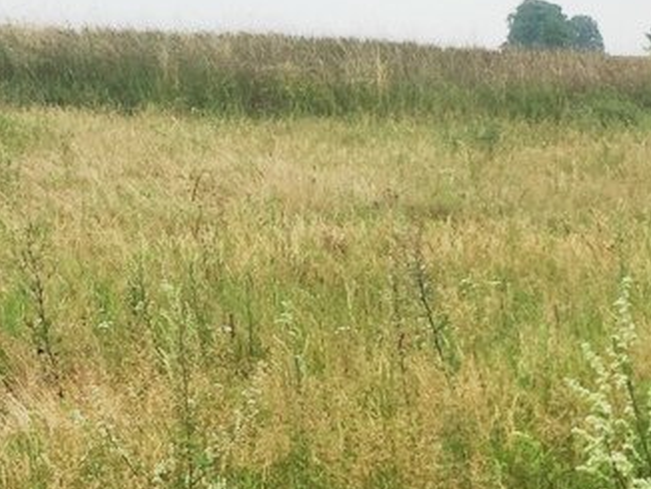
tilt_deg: -3.9
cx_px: 316
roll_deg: -0.7
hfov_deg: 21.5
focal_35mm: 91
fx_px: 1713
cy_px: 291
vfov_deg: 16.2
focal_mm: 4.15
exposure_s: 1/1276
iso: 32
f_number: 2.2
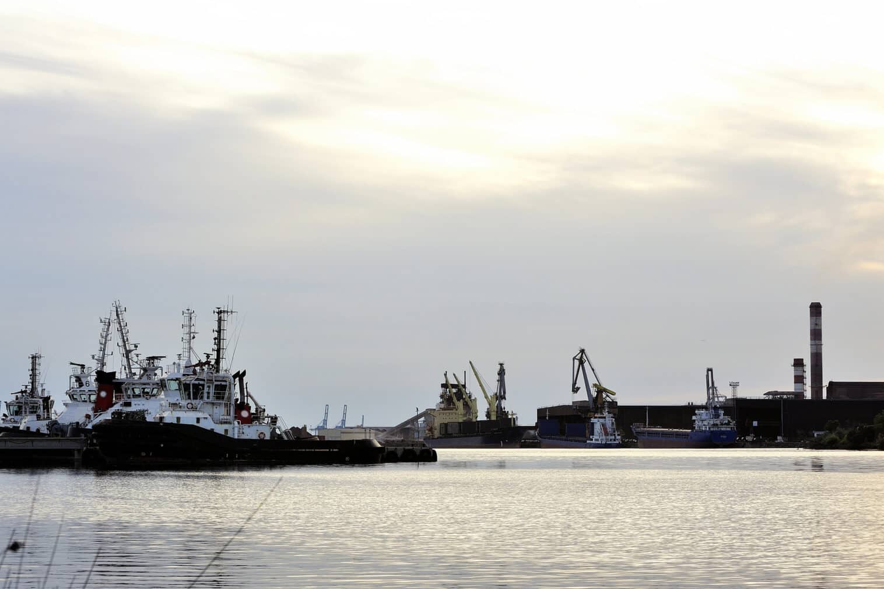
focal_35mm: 79
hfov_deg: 25.7
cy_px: 292
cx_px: 439
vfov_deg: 17.3
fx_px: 1939
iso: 800
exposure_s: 1/640
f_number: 10
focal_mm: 78
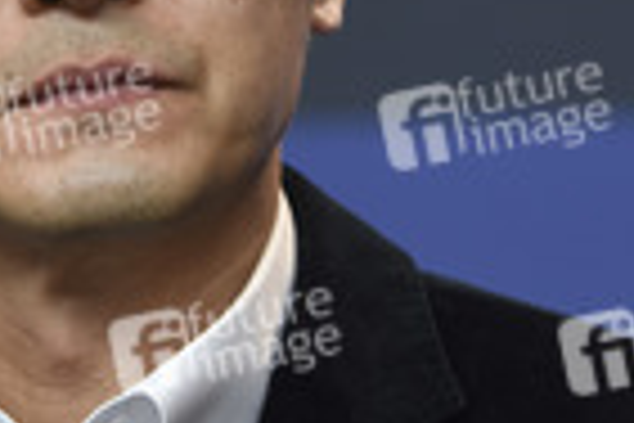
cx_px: 106
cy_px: -220
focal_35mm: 576
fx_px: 10143
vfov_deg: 2.4
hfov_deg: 3.6
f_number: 3.2
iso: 400
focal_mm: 120
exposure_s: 1/250
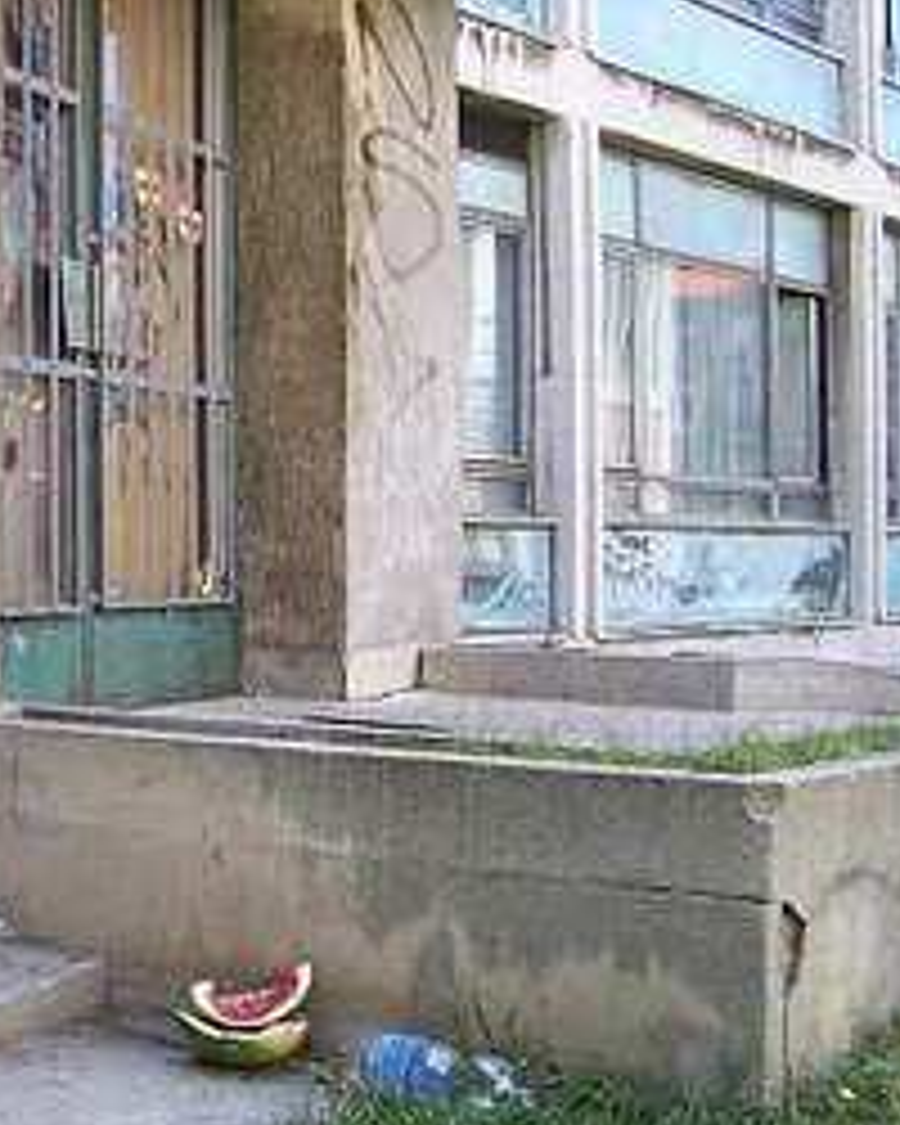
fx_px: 1765
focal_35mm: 53
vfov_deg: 35.3
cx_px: 202
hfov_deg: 28.1
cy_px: 598
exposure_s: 1/250
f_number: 2.7
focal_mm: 5.6
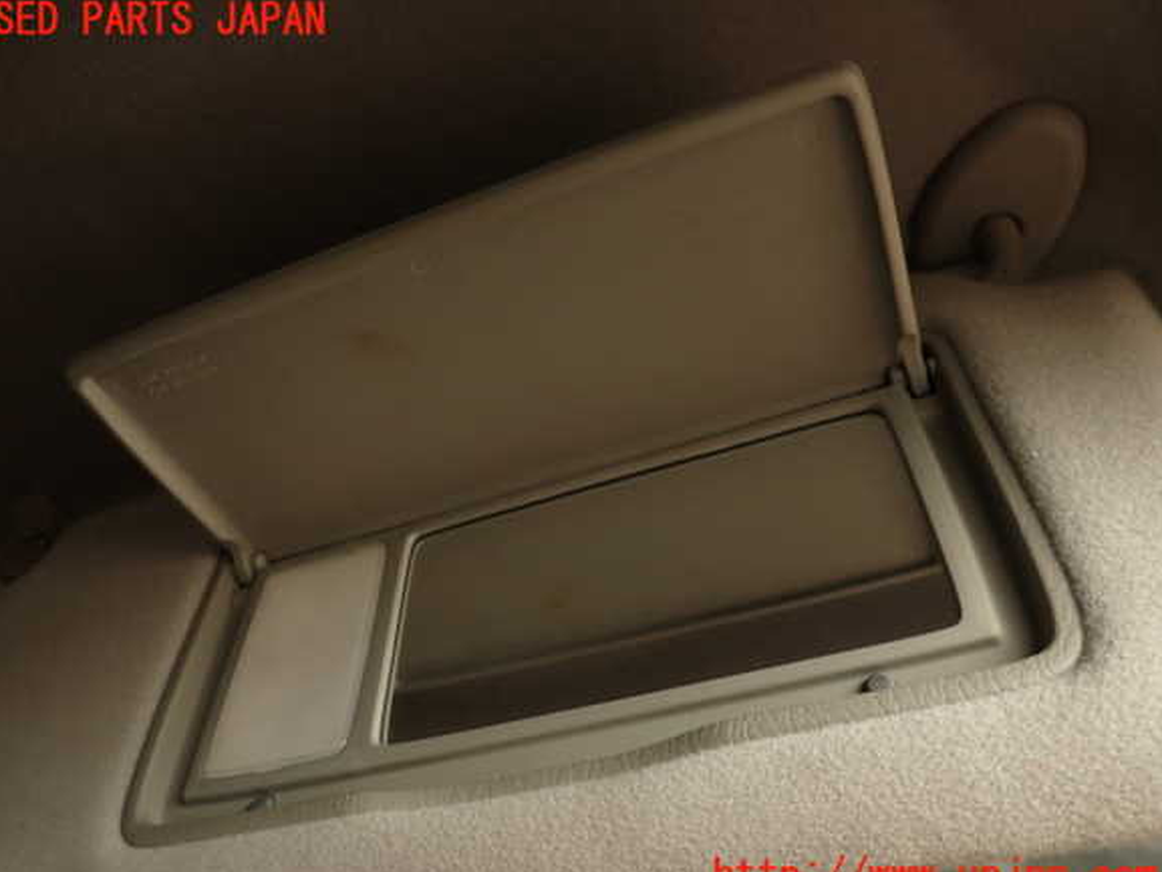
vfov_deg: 53.1
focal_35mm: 26
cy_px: 449
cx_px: 564
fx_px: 873
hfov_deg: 67.3
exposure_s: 1/30
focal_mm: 4.5
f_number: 2
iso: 200
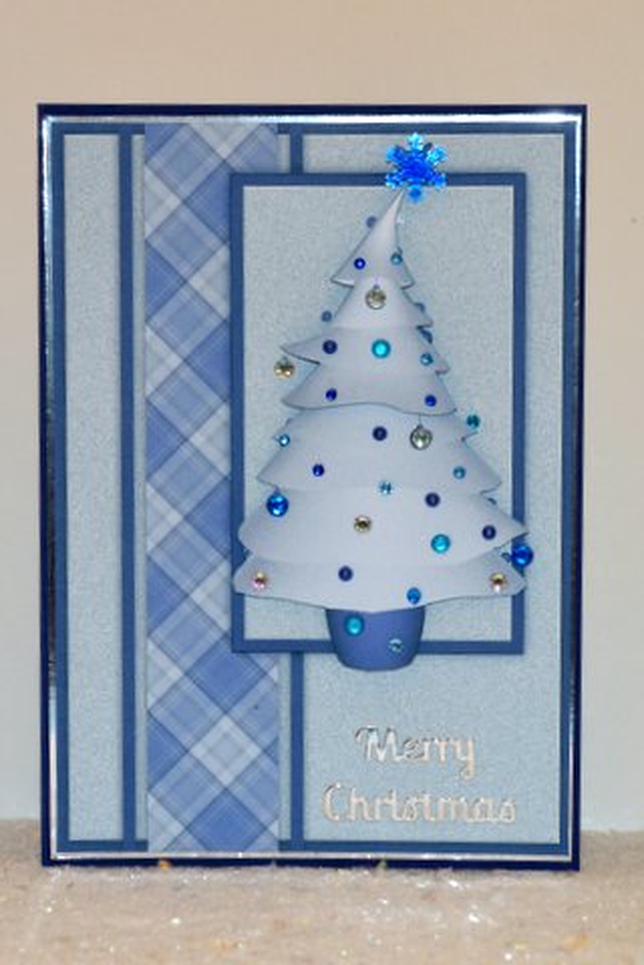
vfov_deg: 29.2
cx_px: 322
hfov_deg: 19.7
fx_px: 1851
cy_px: 482
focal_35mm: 69
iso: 500
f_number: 4.5
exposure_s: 1/60
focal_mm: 46
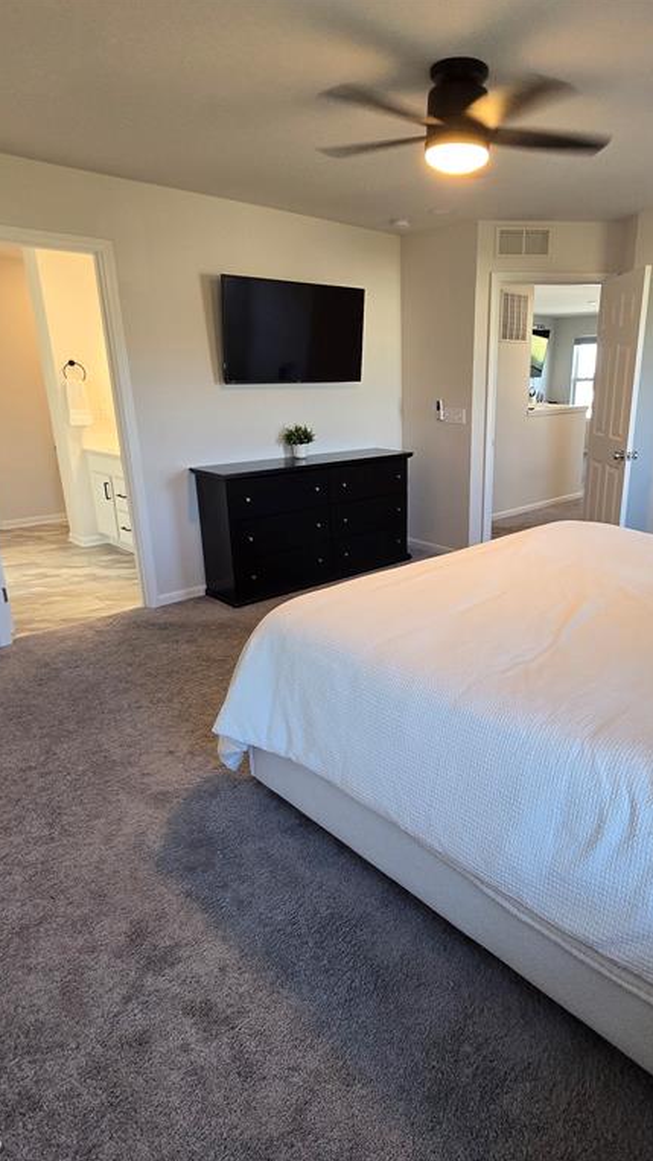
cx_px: 400
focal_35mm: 19
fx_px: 585
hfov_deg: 57.7
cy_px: 580
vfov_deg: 89.6
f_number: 2.2
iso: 100
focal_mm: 2.2
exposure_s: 1/60
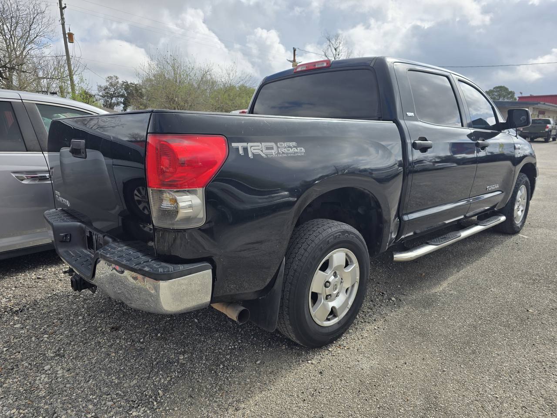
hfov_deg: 73.9
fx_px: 370
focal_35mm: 23
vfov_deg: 58.9
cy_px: 209
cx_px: 278
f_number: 1.7
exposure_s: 1/843
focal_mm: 6.3
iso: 12
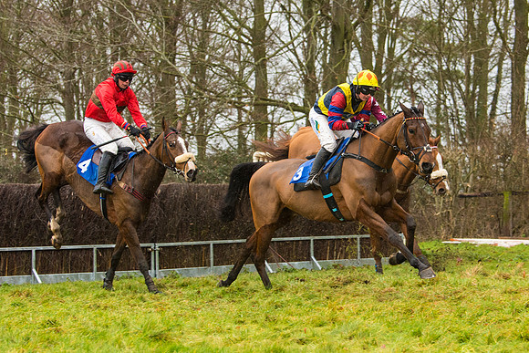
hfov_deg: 19.0
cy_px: 161
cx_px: 319
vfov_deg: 12.8
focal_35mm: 107
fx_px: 1576
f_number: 4
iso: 1000
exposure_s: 1/1000
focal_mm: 70
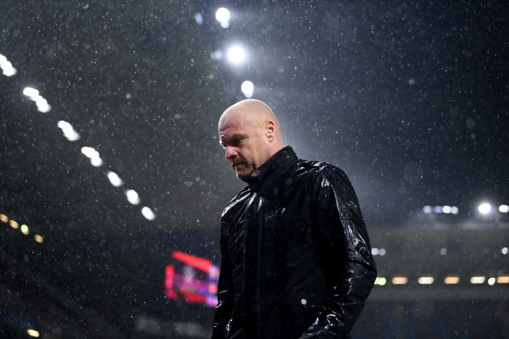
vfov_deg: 19.5
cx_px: 254
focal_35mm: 70
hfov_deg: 28.8
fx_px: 990
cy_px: 170
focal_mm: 70
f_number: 2.8
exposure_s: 1/1600
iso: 2500
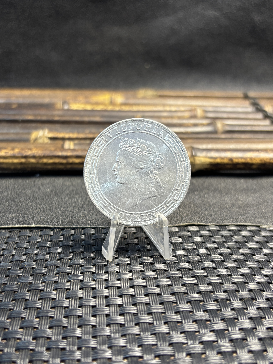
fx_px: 273
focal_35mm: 26
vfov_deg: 67.3
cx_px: 136
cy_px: 182
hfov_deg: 53.1
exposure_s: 1/50
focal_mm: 5.96
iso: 200
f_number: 1.6
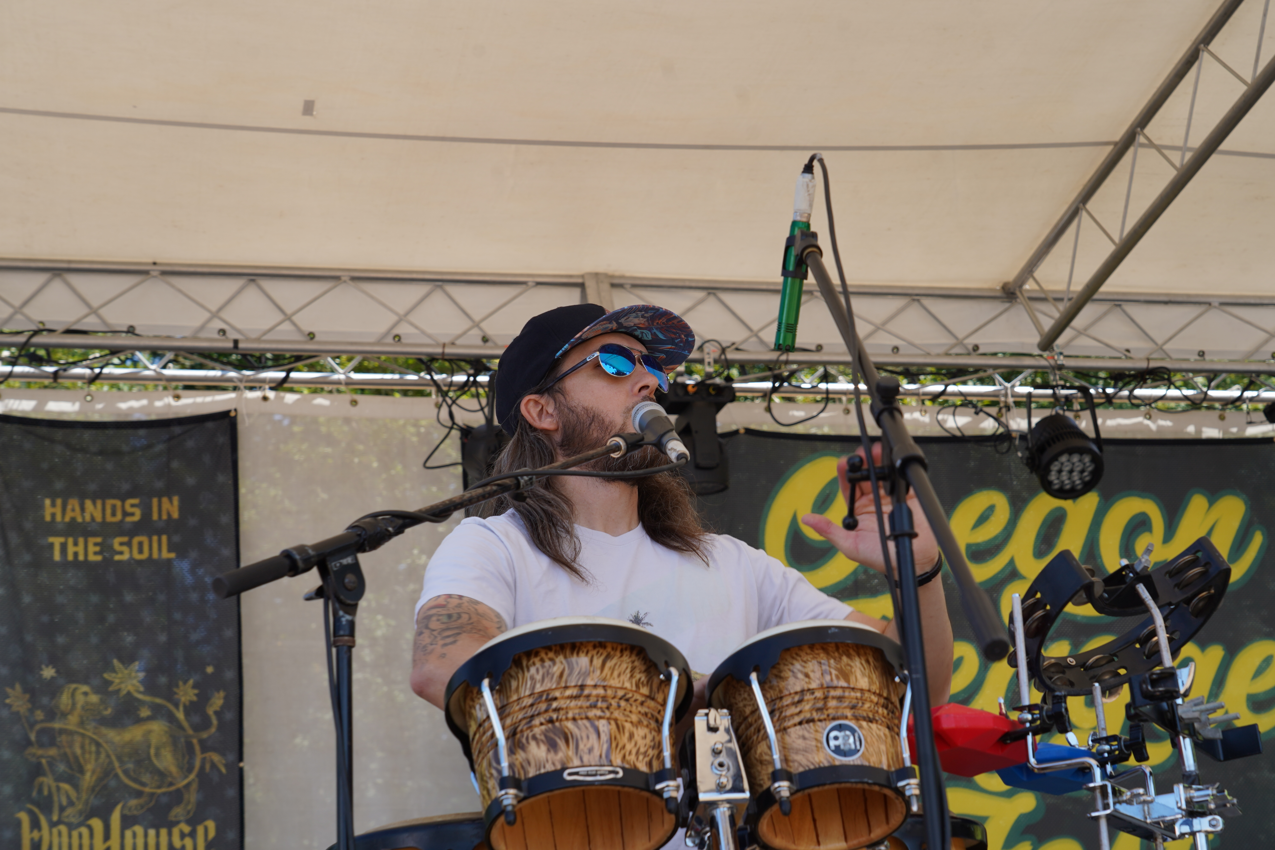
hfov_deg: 31.0
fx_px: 2302
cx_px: 638
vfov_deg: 20.9
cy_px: 425
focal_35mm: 65
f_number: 8
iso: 125
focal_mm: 65
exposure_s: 1/160
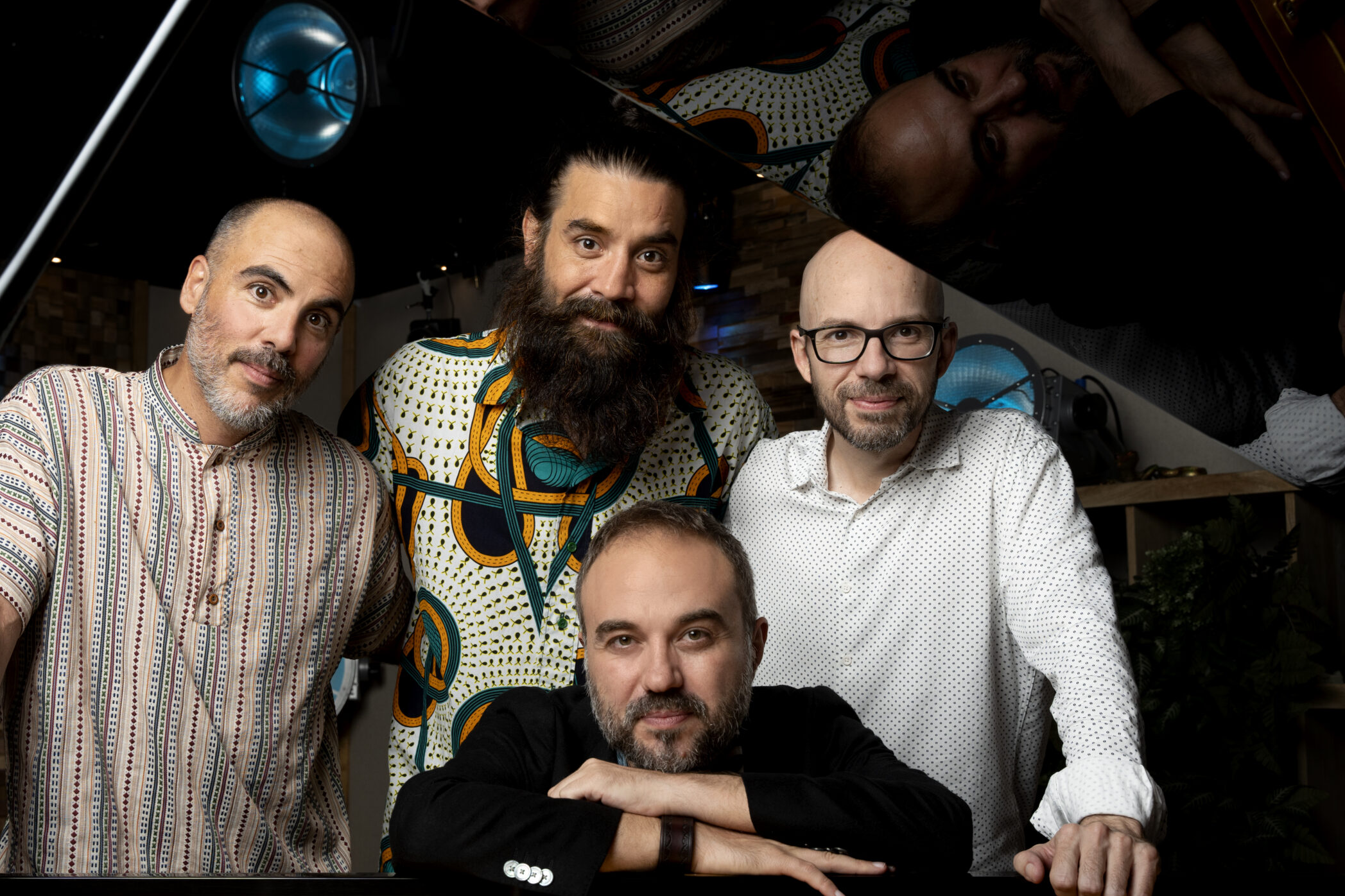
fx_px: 1657
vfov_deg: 30.2
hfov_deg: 44.0
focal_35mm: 44
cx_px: 549
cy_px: 537
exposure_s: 1/250
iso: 400
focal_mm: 36.3
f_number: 6.3
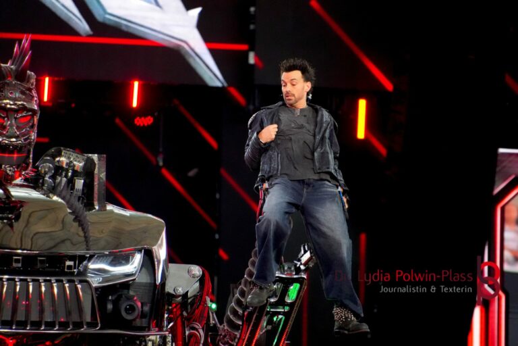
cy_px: 173
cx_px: 259
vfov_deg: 3.1
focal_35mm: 450
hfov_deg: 4.6
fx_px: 6474
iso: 6400
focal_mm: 300
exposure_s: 1/320
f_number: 6.3
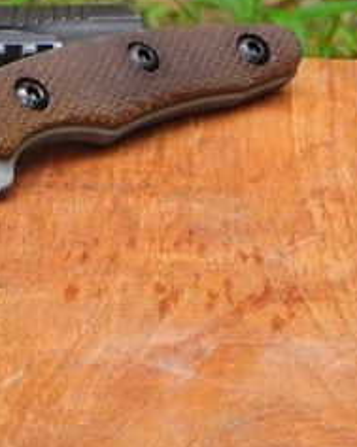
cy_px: 168
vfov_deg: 10.3
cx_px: -48
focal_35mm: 187
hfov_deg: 8.2
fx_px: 2475
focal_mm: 15.1
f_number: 4
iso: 211
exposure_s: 1/250
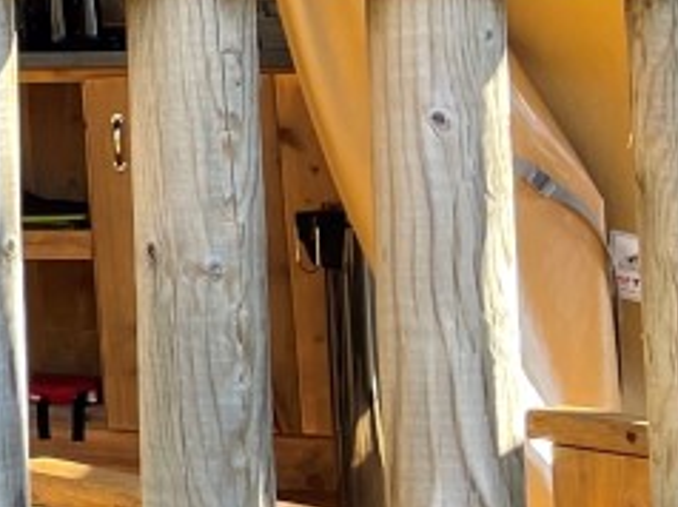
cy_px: -353
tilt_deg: +6.9
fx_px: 2739
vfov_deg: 10.1
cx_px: -815
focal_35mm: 140
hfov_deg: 12.0
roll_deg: +0.5
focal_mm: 5.1
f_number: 1.6
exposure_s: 1/121
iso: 50
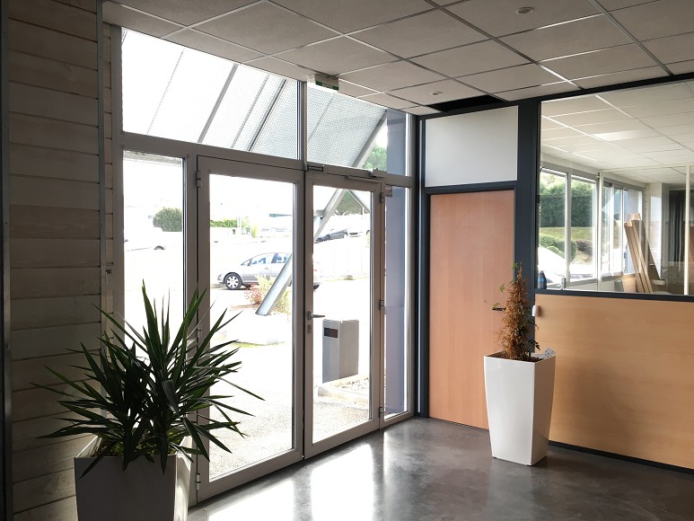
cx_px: 338
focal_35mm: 30
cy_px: 264
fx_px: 602
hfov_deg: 59.9
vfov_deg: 46.8
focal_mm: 4.15
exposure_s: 1/33
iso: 25
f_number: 2.2
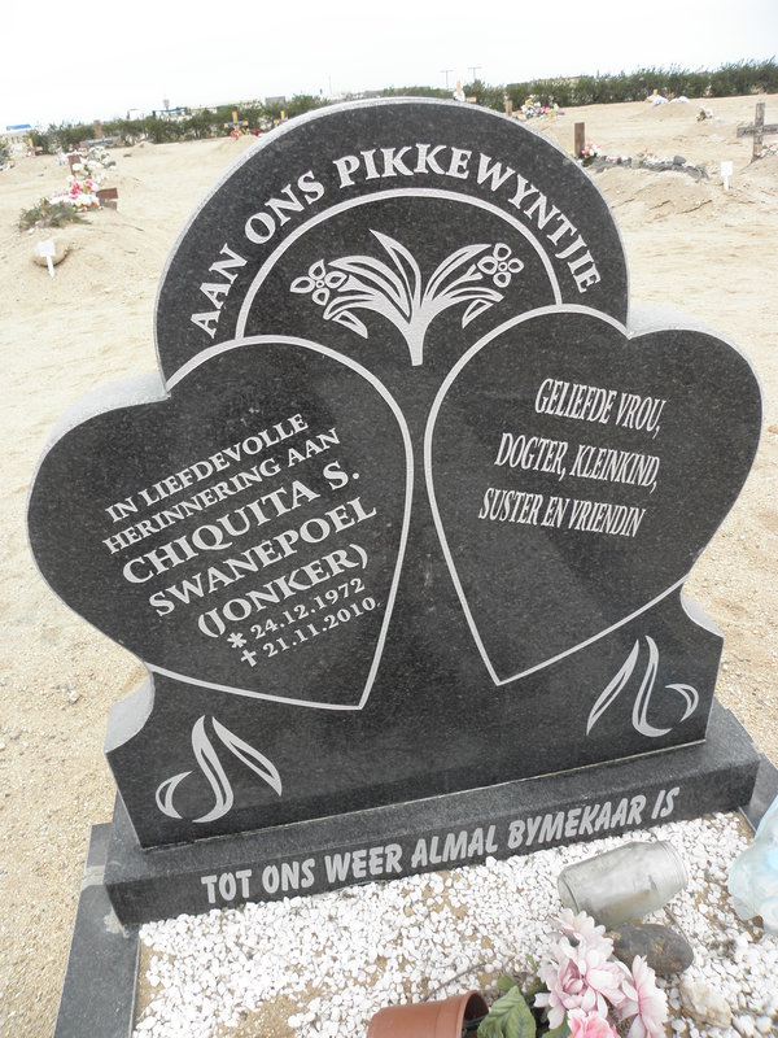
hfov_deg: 53.1
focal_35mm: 26
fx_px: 779
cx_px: 389
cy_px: 519
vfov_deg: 67.3
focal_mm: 4.6
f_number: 2.8
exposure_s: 1/60
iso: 64
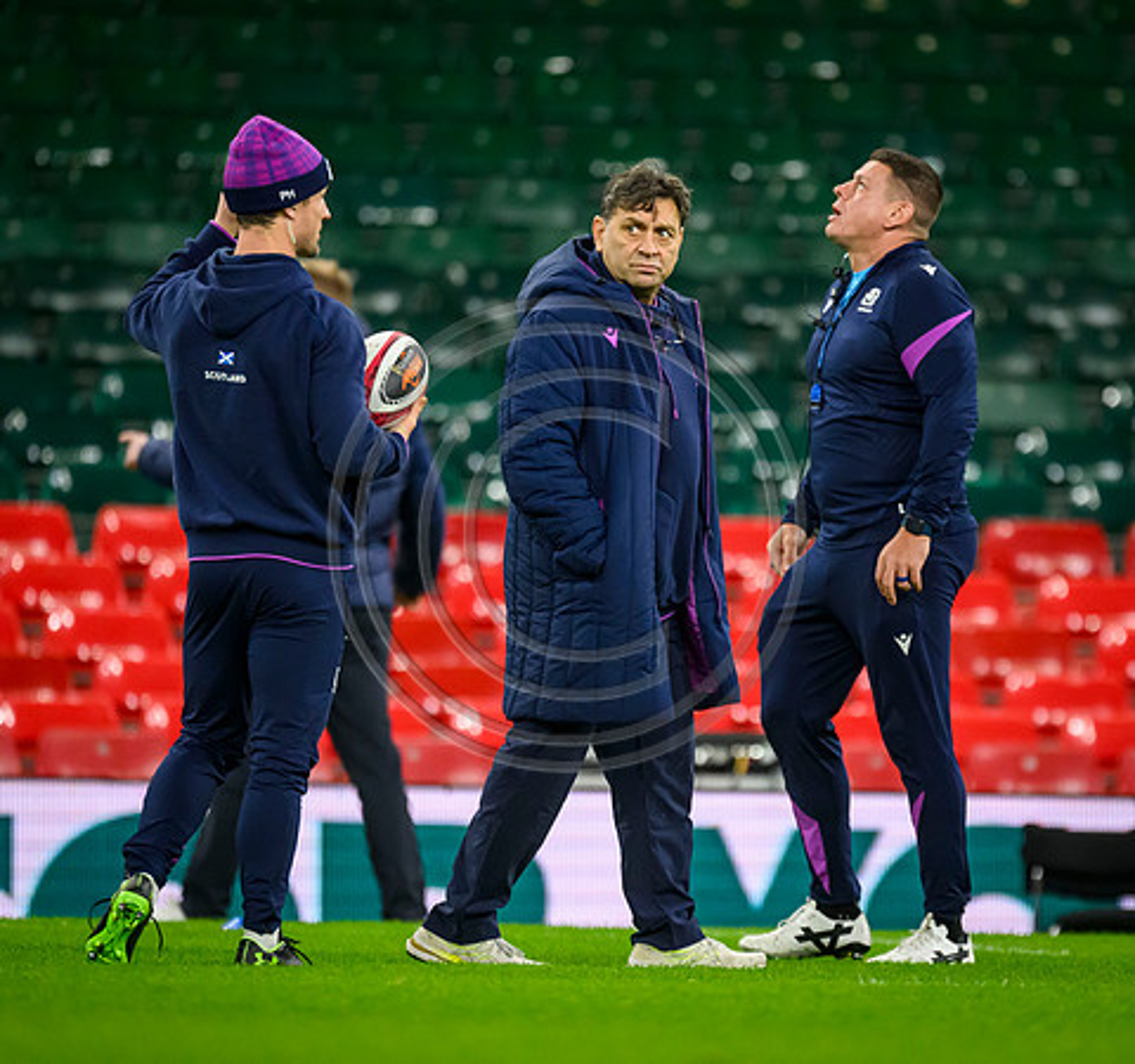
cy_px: 479
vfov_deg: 2.1
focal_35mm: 819
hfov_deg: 2.2
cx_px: 733
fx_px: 29454
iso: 5000
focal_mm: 560
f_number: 4
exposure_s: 1/1600
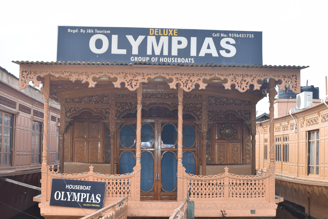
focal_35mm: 45
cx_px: 164
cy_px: 110
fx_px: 410
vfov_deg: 29.9
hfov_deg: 43.6
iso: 200
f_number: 7.1
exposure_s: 1/200
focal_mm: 30
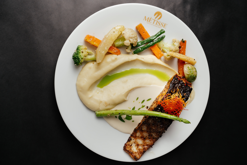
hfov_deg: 54.4
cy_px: 82
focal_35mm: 35
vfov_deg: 37.9
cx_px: 124
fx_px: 240
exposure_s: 1/160
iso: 500
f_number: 7.1
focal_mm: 35
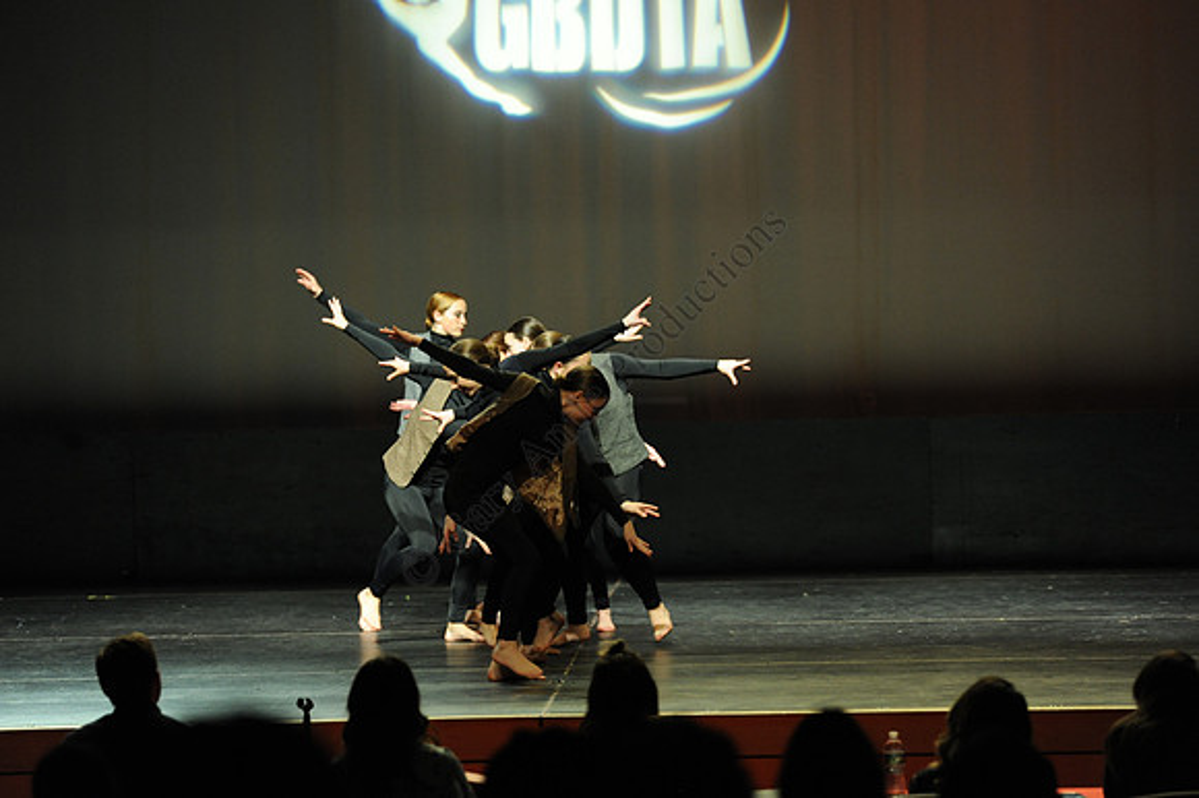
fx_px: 4327
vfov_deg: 10.5
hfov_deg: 15.8
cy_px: 399
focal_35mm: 130
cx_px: 600
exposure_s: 1/320
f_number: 2.8
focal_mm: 130
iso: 2500
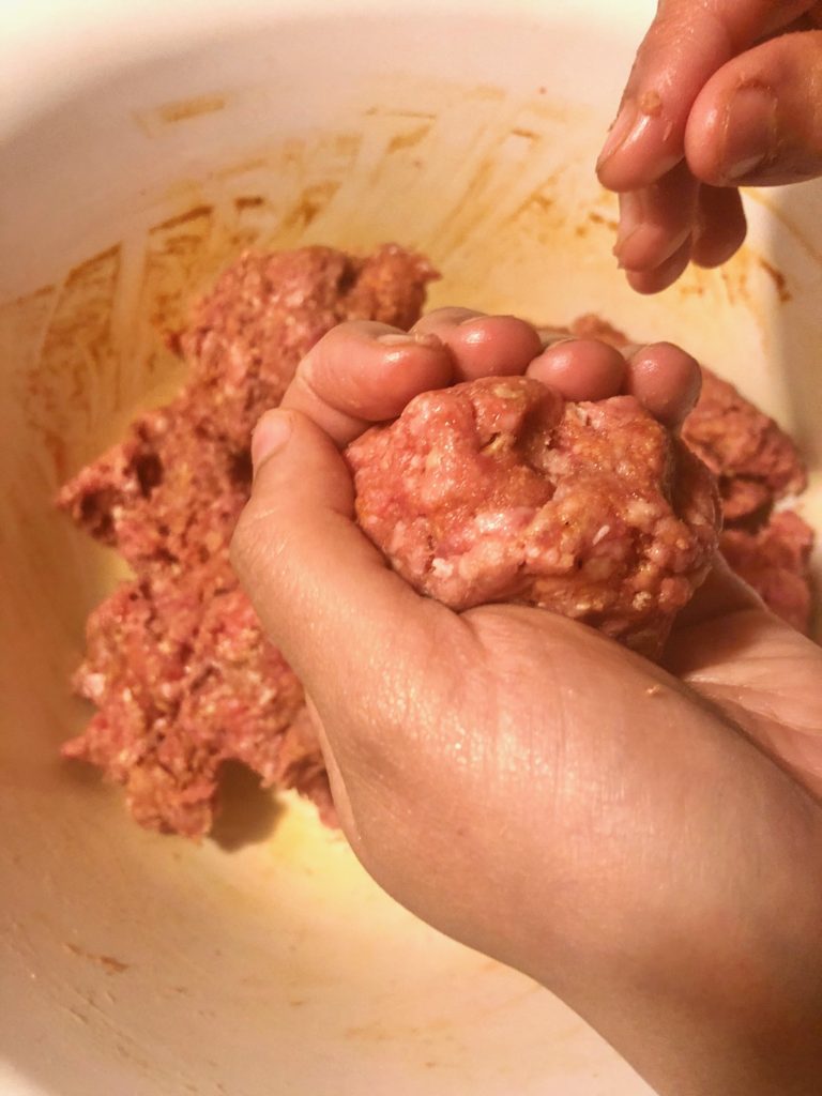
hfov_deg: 49.7
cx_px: 411
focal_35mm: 28
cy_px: 548
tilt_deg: -66.5
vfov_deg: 63.4
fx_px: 887
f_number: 1.8
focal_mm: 3.99
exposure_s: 1/15
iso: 50
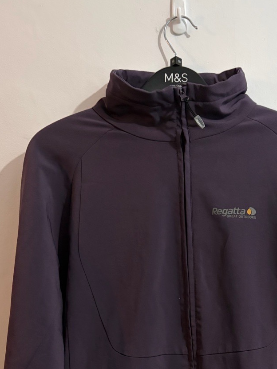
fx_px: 533
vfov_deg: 36.2
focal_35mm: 50
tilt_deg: -4.7
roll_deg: +0.1
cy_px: 323
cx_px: 184
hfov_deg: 28.9
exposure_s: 1/25
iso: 640
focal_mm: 5.96
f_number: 1.6
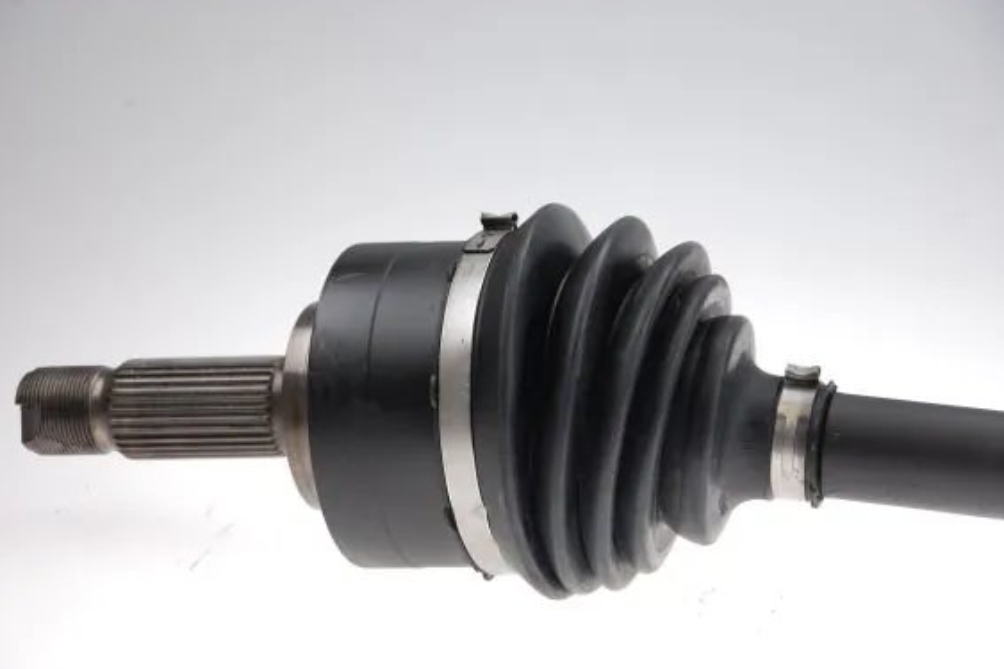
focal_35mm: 120
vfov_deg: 11.5
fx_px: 3332
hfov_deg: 17.1
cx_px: 474
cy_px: 337
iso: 400
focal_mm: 75
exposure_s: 1/250
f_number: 5.6
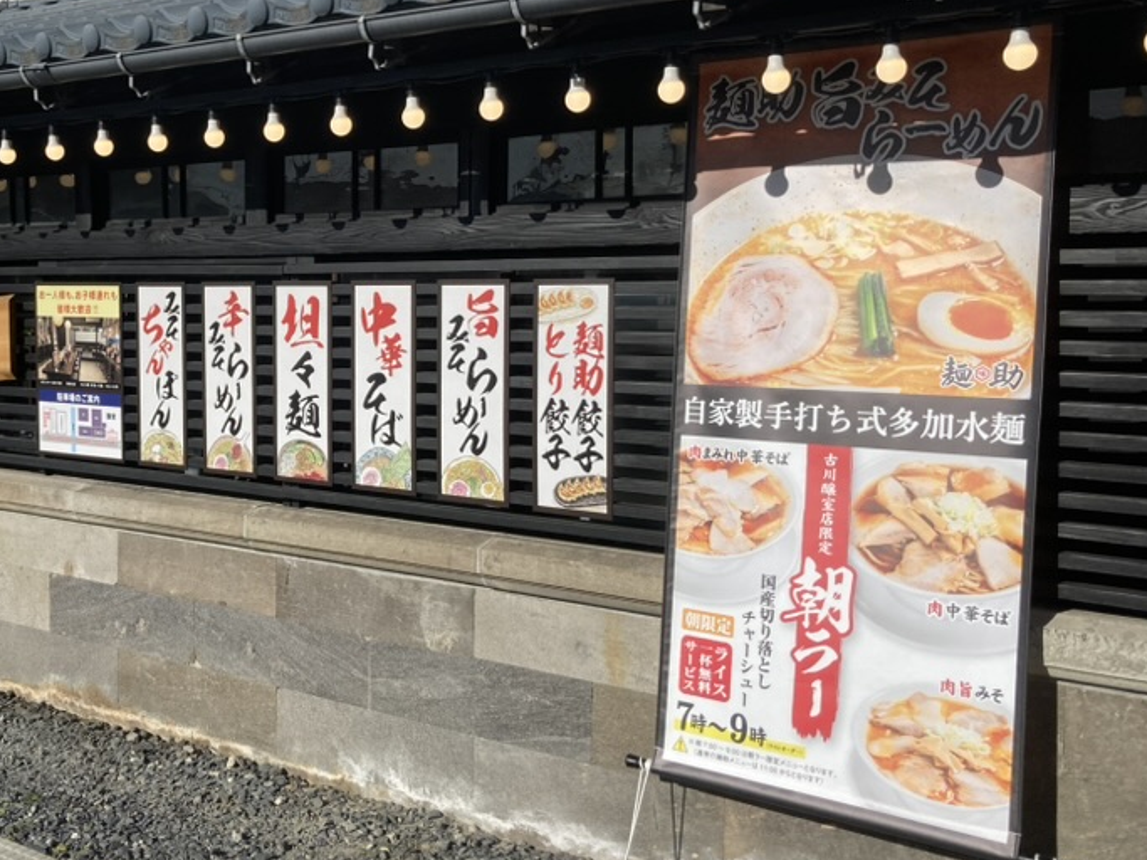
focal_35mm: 42
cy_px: 388
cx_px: 309
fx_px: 1391
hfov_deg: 43.6
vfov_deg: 34.3
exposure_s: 1/3690
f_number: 1.8
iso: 25
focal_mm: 3.99
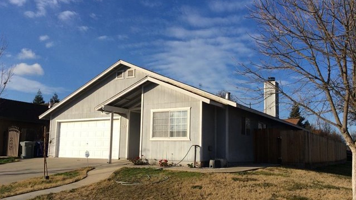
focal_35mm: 35
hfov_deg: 56.6
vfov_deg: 33.7
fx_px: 330
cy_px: 109
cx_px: 178
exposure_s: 1/1908
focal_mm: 3.3
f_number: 2.4
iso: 32
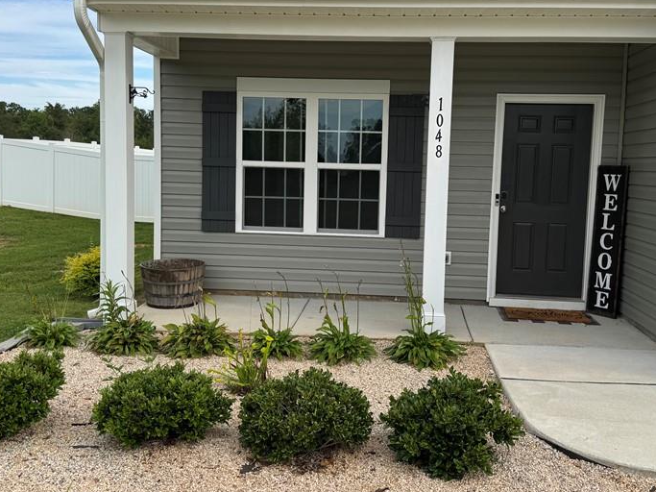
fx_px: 682
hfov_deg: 51.3
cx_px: 344
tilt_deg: -5.2
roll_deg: -2.1
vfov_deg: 39.6
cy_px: 219
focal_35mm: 36
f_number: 1.78
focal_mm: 6.76
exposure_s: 1/2174
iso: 80
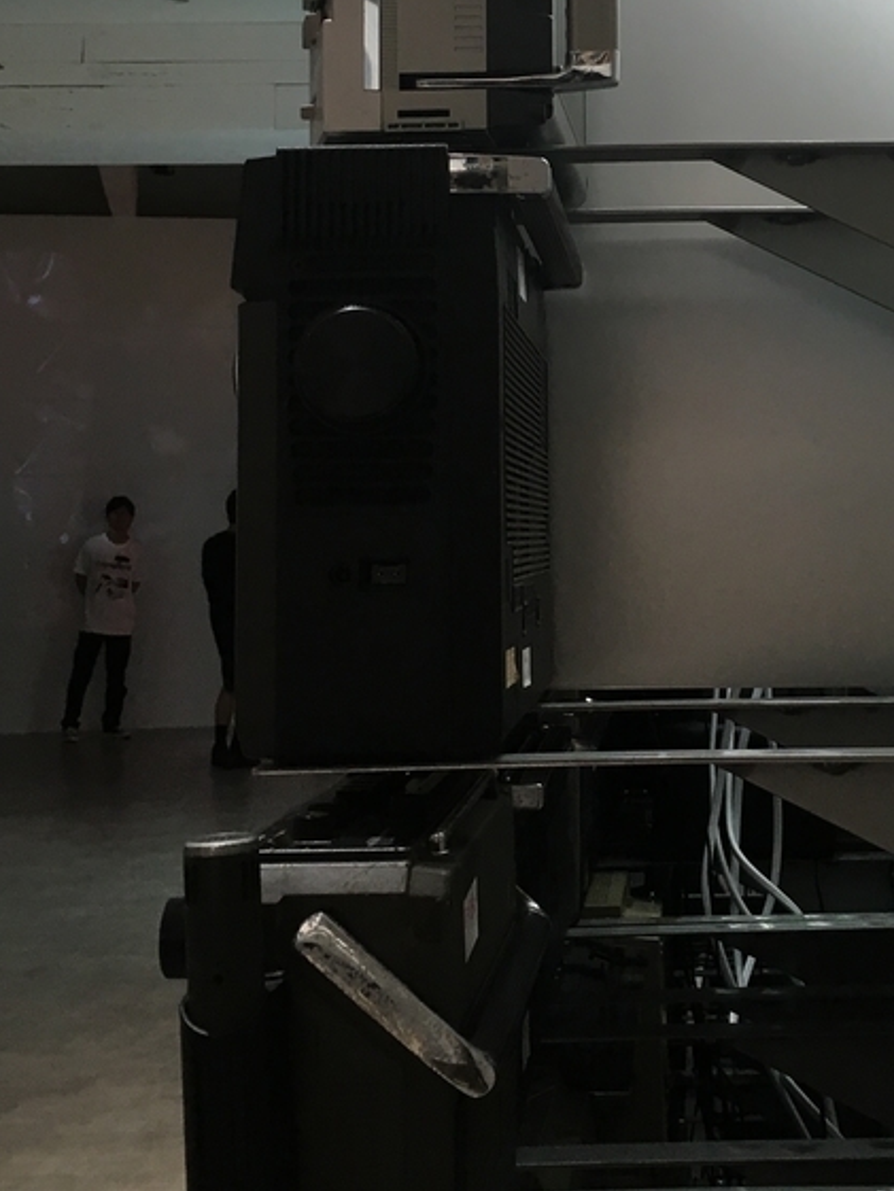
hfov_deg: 23.3
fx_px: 2134
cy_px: 291
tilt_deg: +5.4
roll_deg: +0.3
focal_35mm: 62
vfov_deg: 30.6
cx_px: 703
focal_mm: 4.15
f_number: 2.2
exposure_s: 1/30
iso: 64
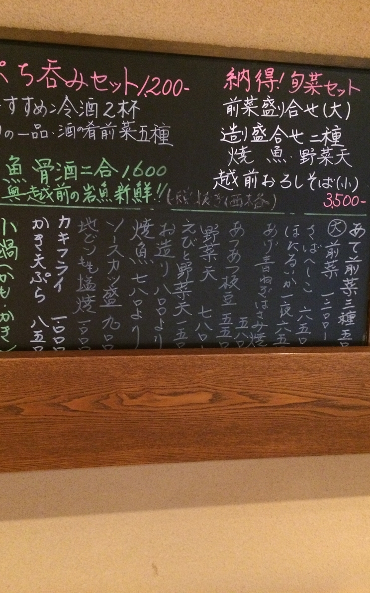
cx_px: 185
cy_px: 295
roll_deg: -0.4
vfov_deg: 61.2
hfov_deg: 40.6
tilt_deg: -14.9
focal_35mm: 31
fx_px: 500
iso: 400
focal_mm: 4.15
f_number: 2.2
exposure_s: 1/15
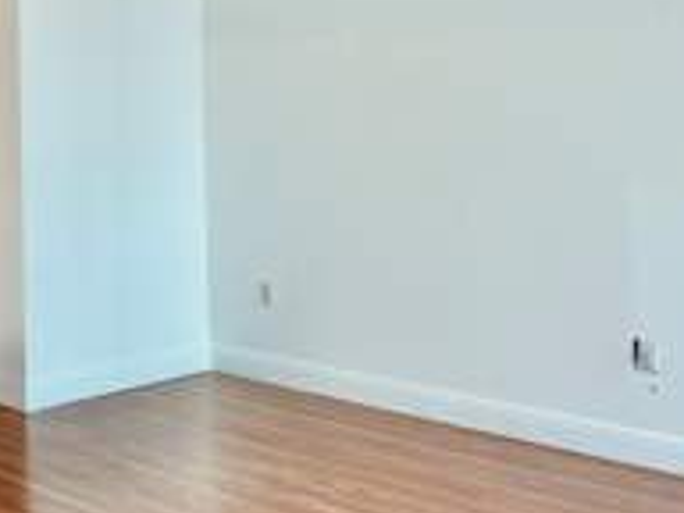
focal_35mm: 60
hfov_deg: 29.2
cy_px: 43
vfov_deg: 23.7
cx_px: -64
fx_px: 1186
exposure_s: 1/120
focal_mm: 6.76
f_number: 1.78
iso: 80
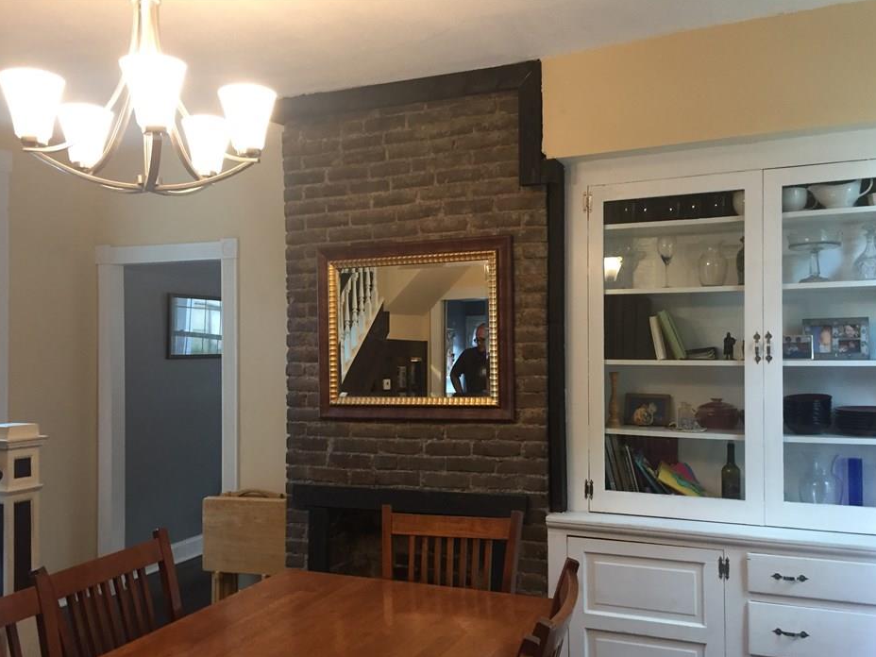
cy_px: 357
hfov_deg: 56.8
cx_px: 435
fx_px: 810
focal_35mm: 32
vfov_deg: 44.1
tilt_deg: -0.1
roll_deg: -0.7
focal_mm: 4.15
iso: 125
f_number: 2.2
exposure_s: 1/30
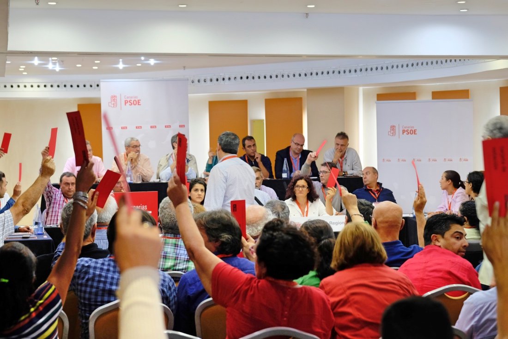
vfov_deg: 18.2
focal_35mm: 75
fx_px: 1058
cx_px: 254
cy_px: 170
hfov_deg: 27.0
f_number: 4
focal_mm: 50
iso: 2000
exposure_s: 1/34
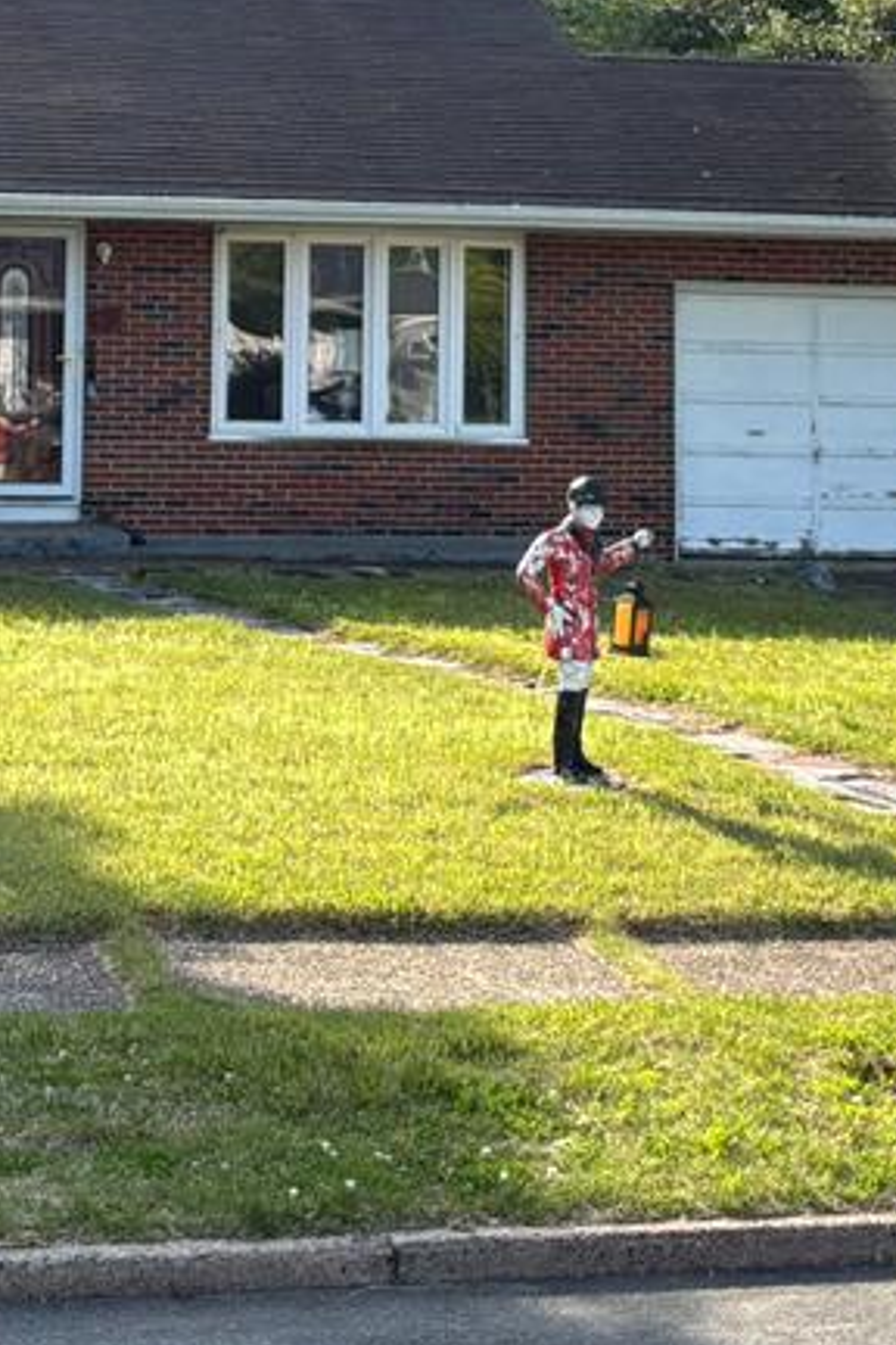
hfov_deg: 19.6
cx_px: 246
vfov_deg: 28.4
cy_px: 215
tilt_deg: +3.3
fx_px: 2576
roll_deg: -0.7
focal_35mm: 69
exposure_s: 1/855
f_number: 1.8
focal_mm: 3
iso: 32
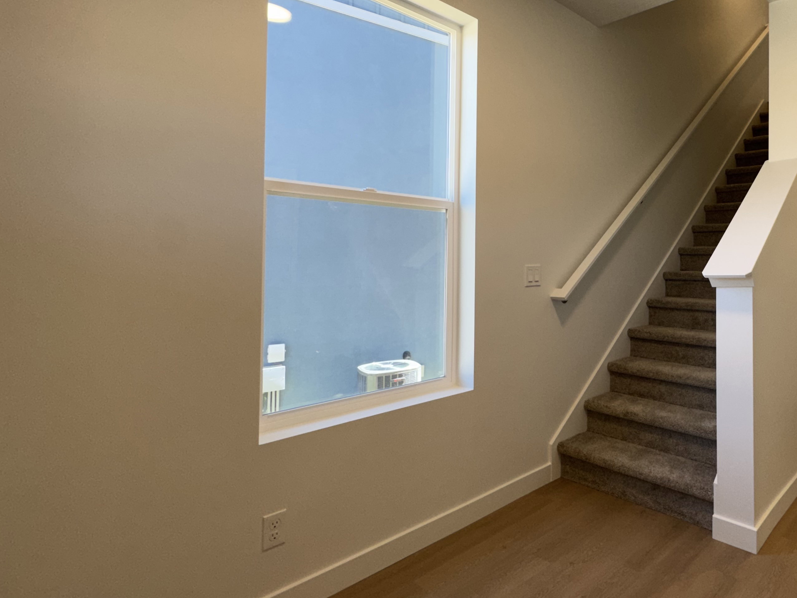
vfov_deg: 60.7
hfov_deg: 70.4
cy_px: 250
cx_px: 613
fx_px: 506
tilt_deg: +1.3
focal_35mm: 22
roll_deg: -0.3
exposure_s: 1/120
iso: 64
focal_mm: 2.22
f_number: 2.2
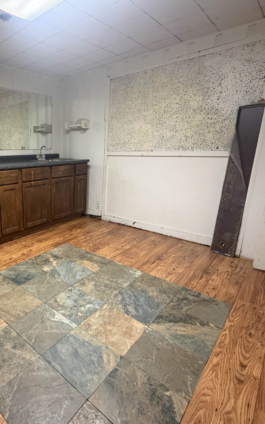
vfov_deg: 85.1
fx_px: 231
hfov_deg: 54.6
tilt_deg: -14.6
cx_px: 45
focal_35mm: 20
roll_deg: +1.6
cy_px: 210
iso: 400
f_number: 2.2
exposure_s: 1/60
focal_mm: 2.22
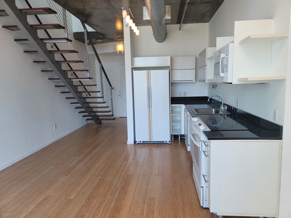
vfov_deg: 54.9
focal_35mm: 25
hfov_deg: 69.4
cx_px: 146
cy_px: 109
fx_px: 210
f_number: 1.8
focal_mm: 7
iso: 64
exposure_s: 1/120
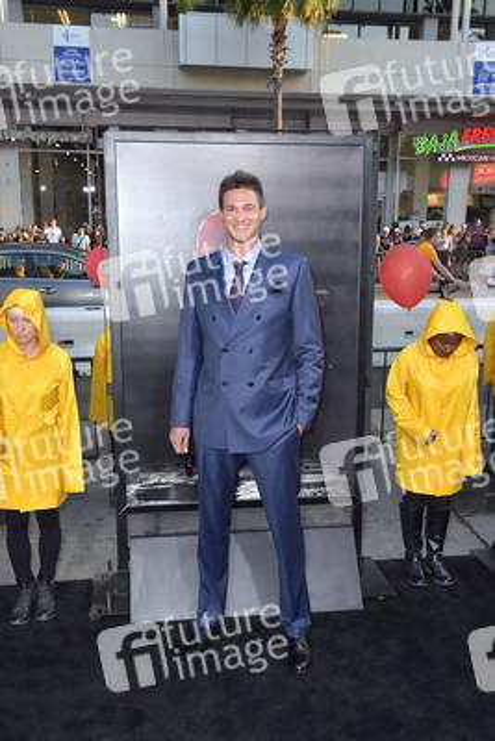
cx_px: 248
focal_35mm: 38
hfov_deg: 35.1
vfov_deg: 50.7
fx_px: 783
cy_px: 370
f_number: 6.3
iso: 640
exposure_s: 1/250
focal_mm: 38
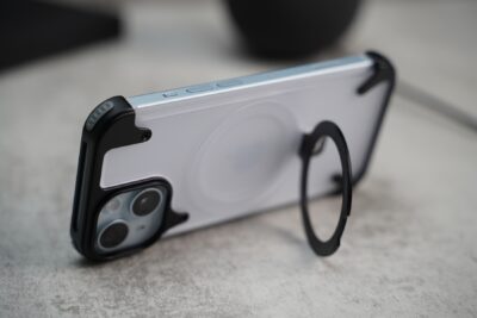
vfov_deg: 18.2
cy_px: 159
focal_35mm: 75
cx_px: 238
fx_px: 994
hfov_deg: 27.0
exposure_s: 1/80
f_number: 4
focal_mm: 75
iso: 800
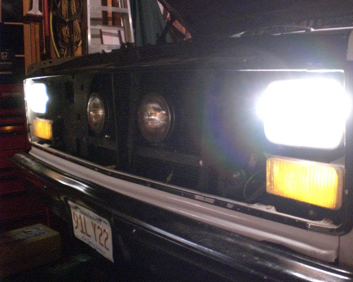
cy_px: 140
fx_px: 418
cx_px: 187
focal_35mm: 40
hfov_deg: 45.8
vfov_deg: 37.3
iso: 800
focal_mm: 6.3
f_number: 3.1
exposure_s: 1/30
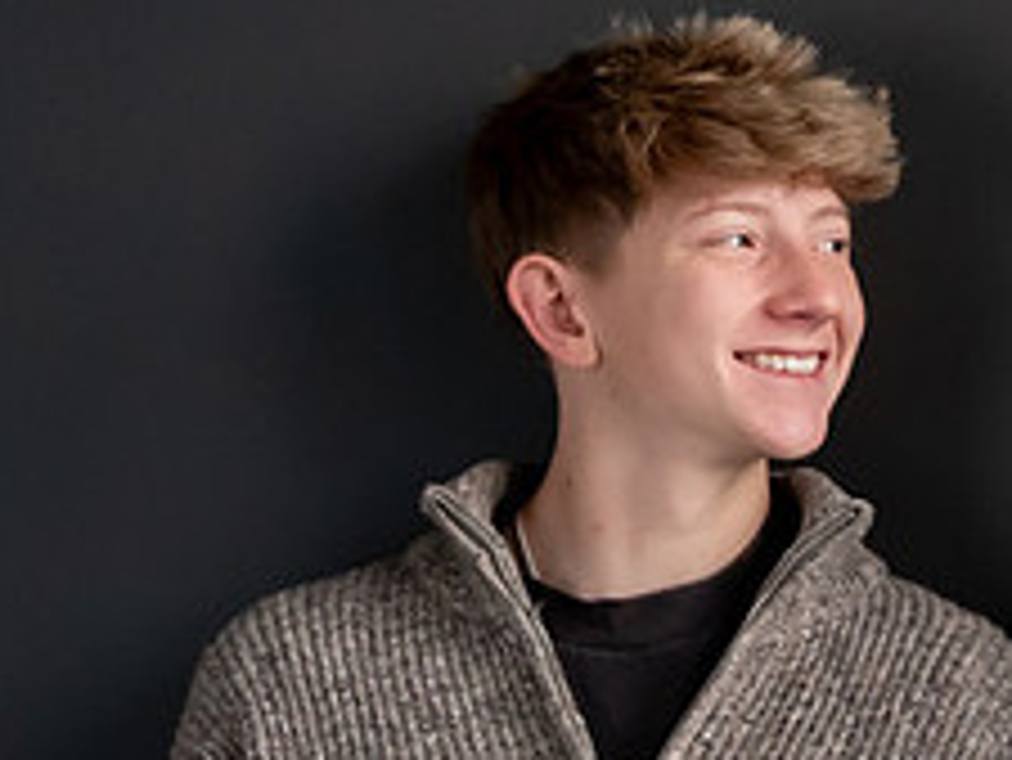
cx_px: 2295
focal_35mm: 270
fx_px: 7898
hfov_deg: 7.0
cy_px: 1025
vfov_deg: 5.5
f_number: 6.3
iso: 2500
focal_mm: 56
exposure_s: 1/125
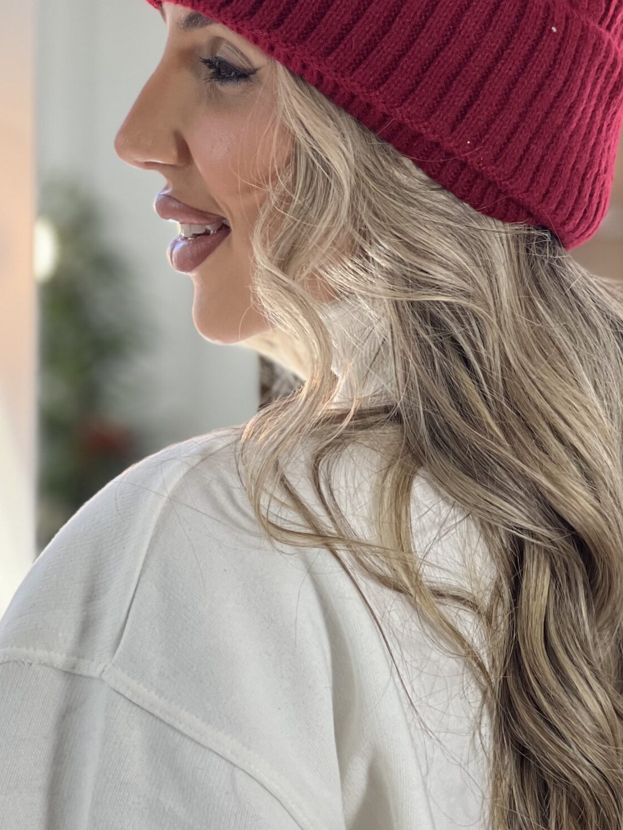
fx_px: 3191
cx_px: 460
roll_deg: -0.5
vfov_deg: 14.8
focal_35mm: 133
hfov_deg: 11.1
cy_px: 204
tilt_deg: +0.1
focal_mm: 9
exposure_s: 1/120
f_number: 2.8
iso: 125
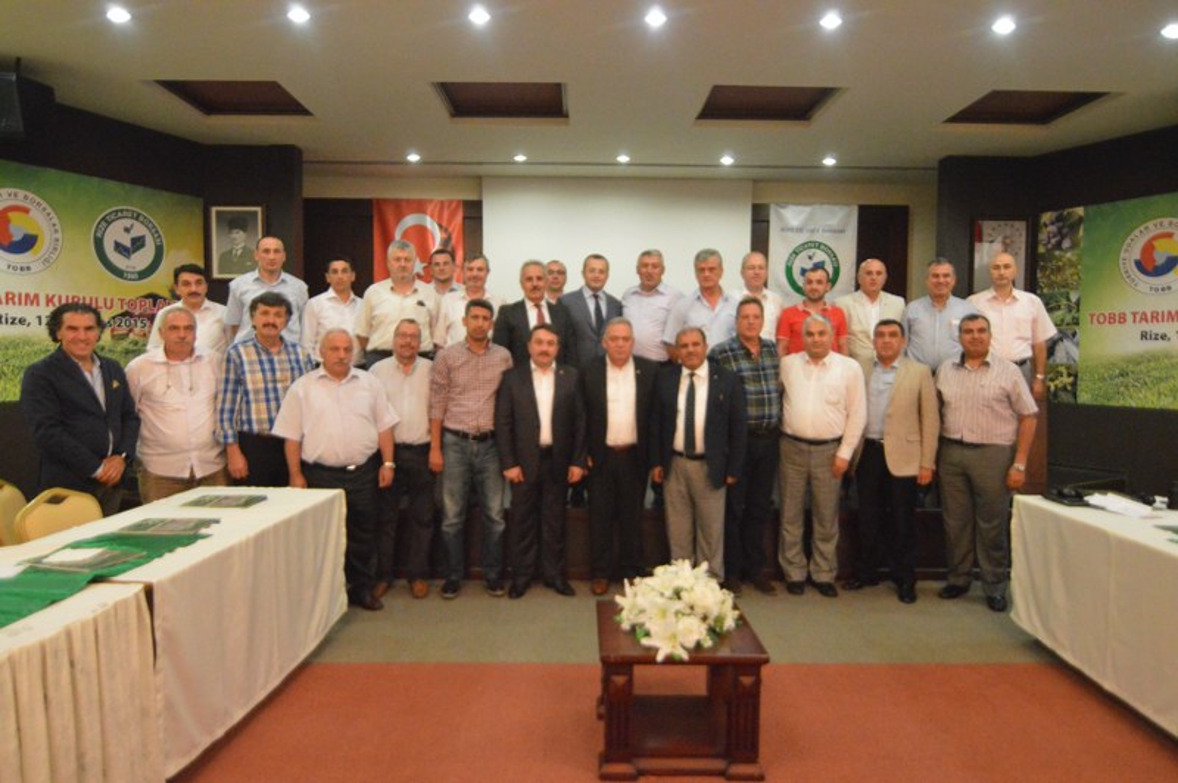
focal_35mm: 21
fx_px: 687
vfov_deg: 59.4
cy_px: 392
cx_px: 589
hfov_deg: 81.3
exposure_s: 1/200
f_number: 2.8
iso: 6400
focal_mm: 14
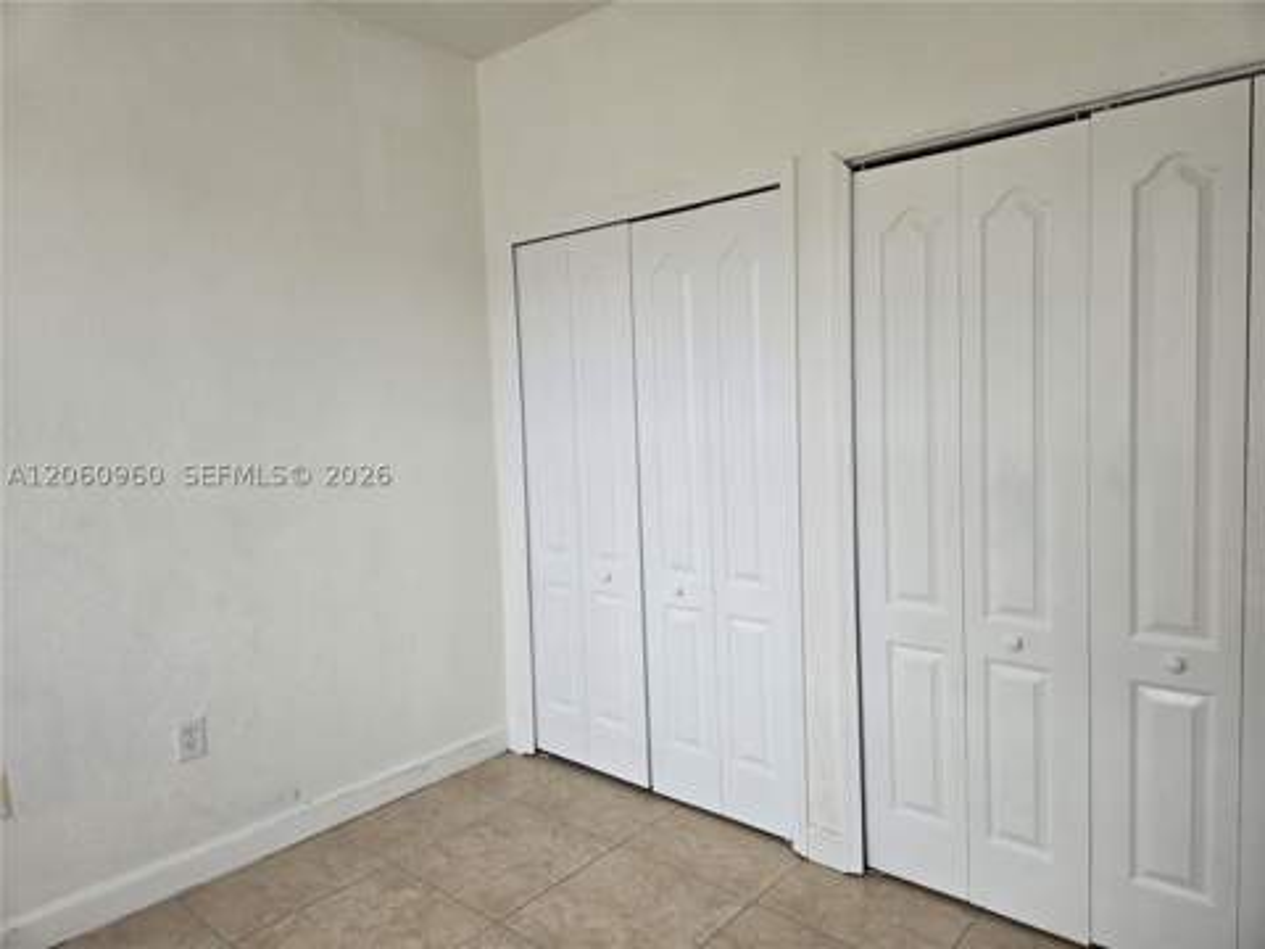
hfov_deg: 73.9
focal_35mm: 23
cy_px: 474
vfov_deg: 58.9
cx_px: 632
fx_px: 841
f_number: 1.8
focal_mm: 5.4
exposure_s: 1/180
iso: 32
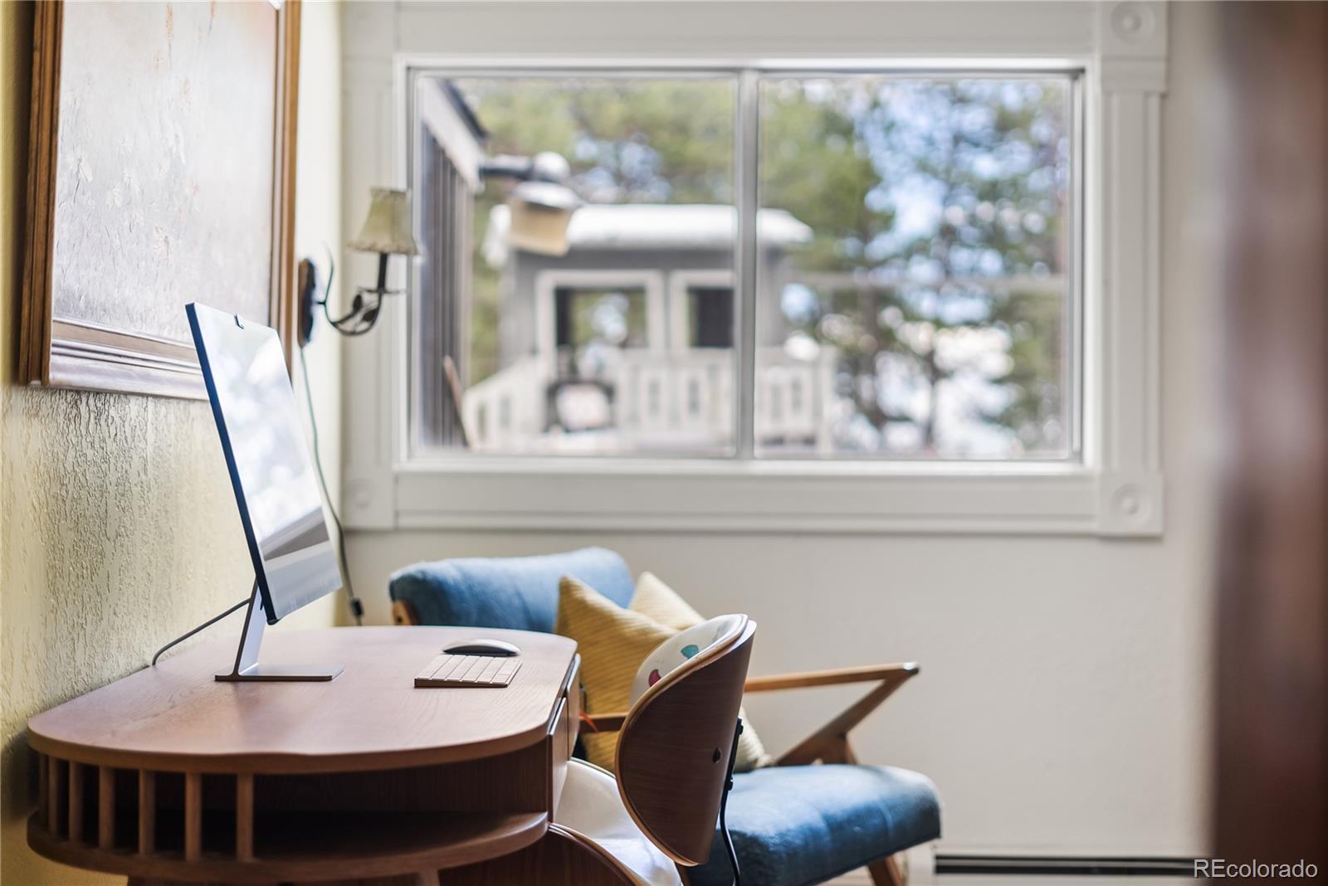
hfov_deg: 39.6
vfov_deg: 27.0
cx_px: 664
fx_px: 1845
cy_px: 443
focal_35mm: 50
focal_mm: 50
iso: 200
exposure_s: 1/100
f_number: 1.8
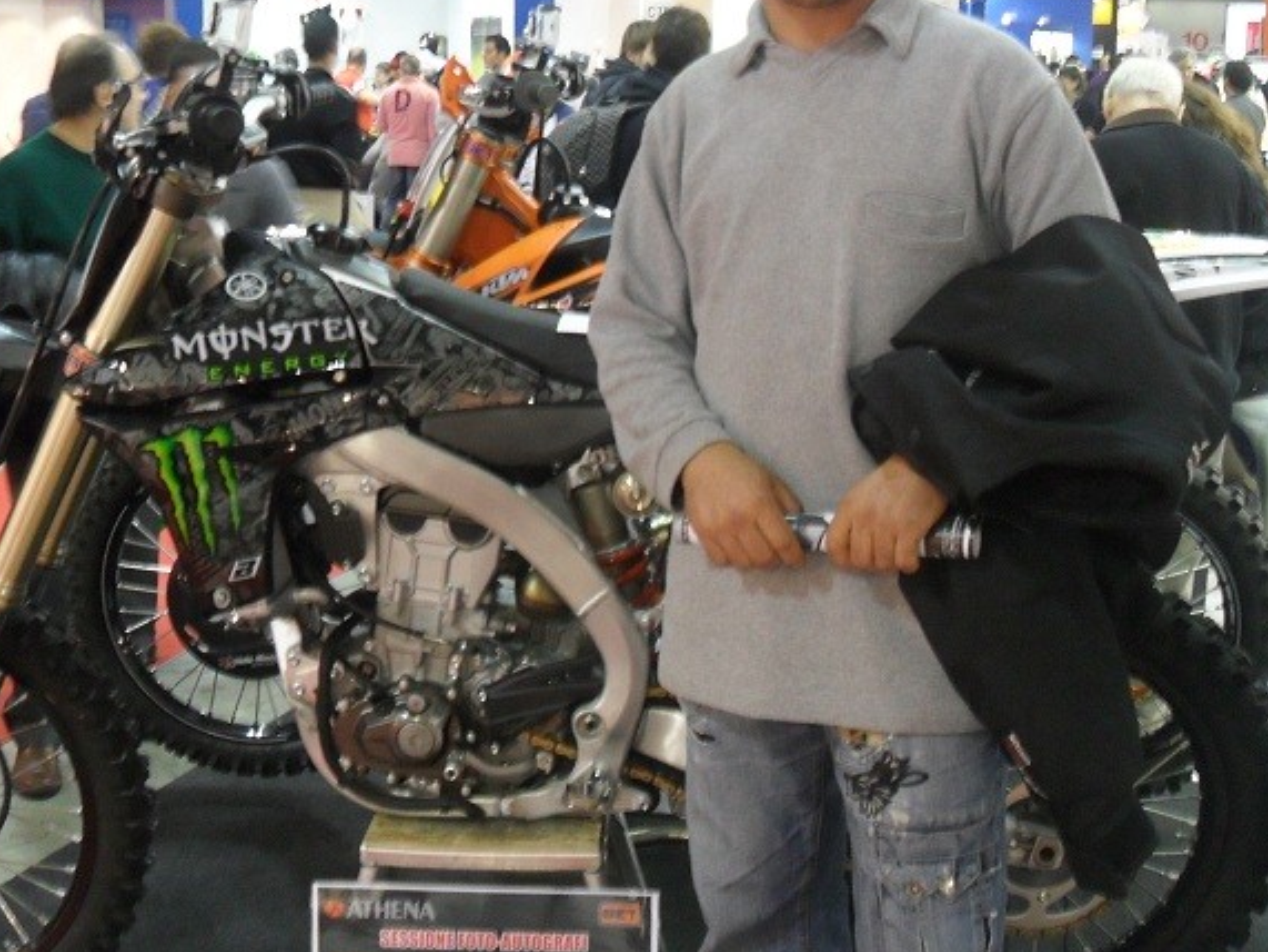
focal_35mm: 49
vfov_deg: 29.6
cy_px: 357
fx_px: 1796
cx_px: 606
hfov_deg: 38.9
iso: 240
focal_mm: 6.2
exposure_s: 1/15
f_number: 2.8
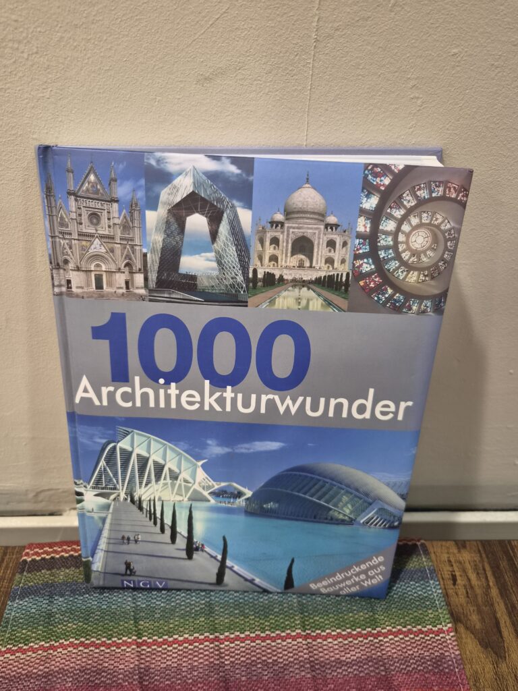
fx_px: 459
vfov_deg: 73.9
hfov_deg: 58.9
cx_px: 259
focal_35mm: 23
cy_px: 346
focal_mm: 5.4
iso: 400
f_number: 1.8
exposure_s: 1/100
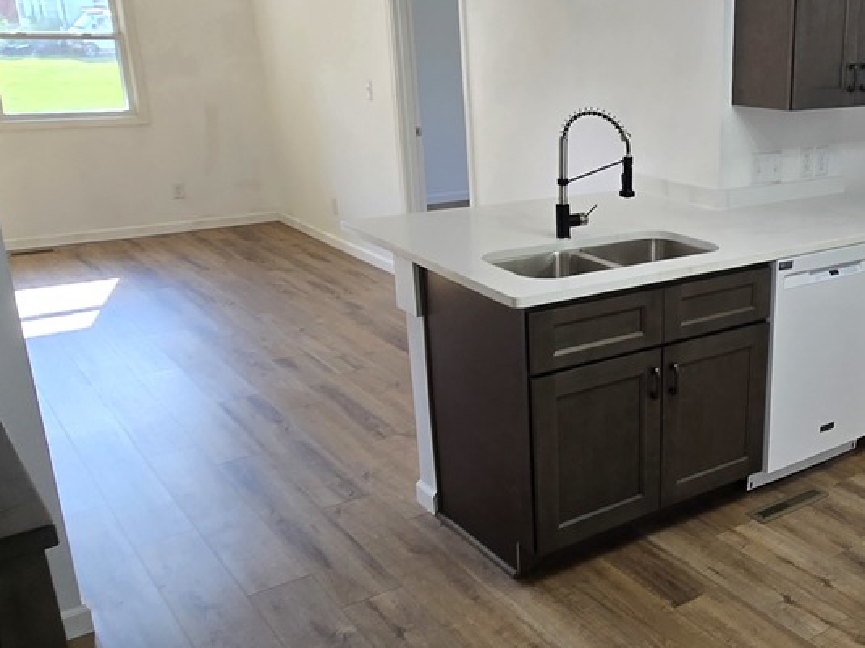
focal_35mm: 35
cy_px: 360
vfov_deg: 40.6
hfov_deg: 49.7
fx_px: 874
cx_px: 686
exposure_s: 1/60
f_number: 2.2
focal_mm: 2.2
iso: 50
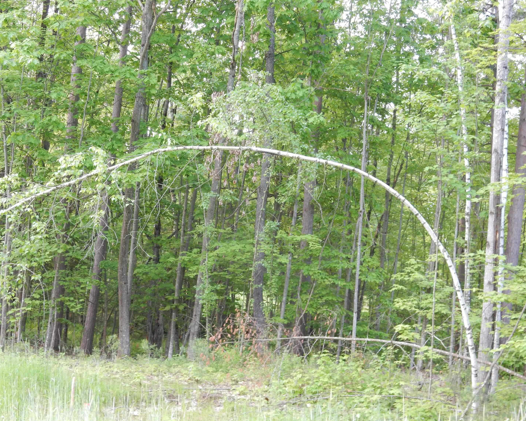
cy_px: 211
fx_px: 981
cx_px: 264
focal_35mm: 63
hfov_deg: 30.0
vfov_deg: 24.2
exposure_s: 1/30
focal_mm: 10.7
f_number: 4.5
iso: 160
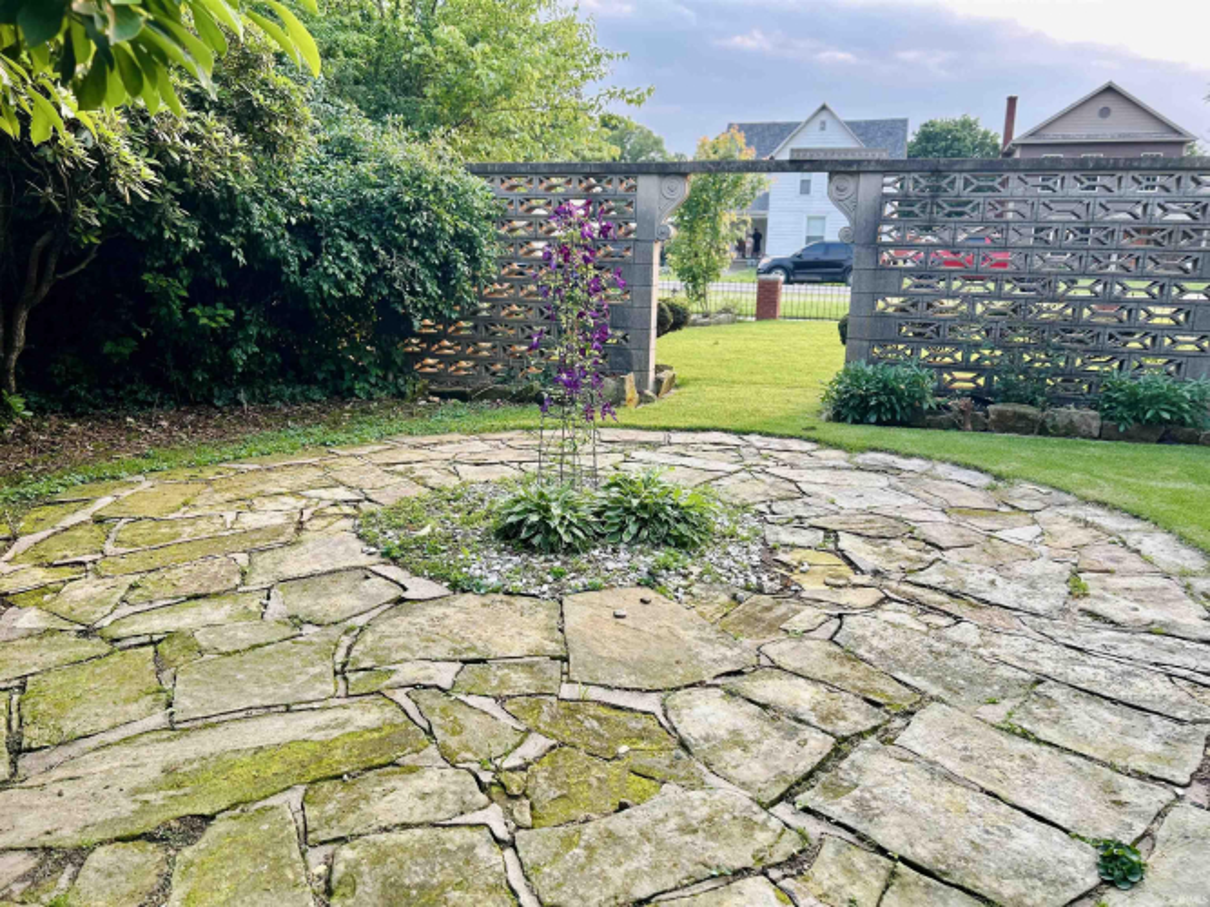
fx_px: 909
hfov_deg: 67.3
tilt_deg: -13.3
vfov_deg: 53.0
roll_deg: -1.1
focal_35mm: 26
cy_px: 454
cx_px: 605
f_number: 1.5
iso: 32
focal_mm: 5.7
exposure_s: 1/148
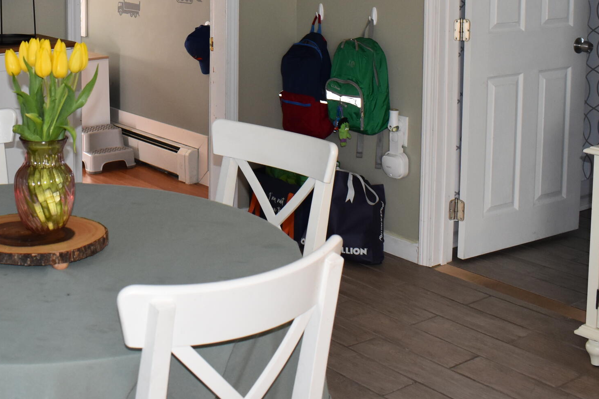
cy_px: 19
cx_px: 175
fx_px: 915
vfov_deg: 23.8
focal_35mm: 55
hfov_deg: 35.7
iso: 800
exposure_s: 1/80
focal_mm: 18
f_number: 4.5
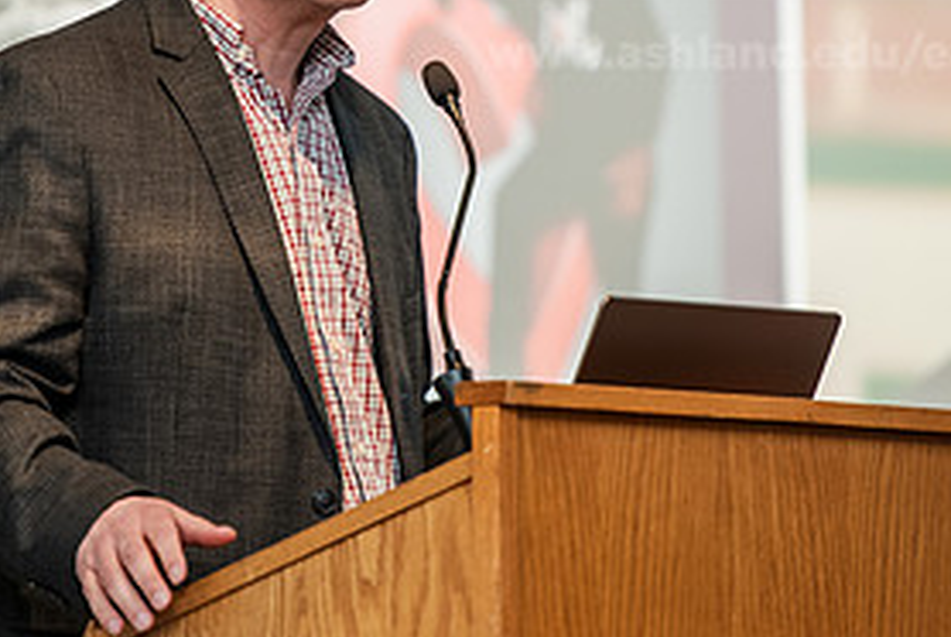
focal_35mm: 396
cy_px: 125
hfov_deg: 5.2
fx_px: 10472
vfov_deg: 3.5
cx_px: 332
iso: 800
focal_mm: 190
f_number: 3.2
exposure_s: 1/200
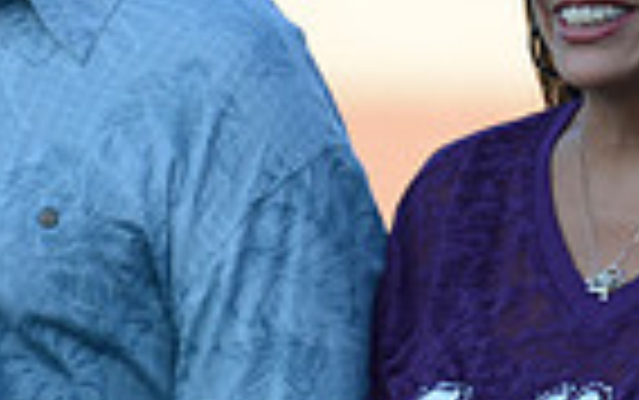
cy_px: 328
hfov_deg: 0.9
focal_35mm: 2292
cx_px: 1120
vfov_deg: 0.6
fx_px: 39946
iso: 800
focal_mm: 550
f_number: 4
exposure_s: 1/1600
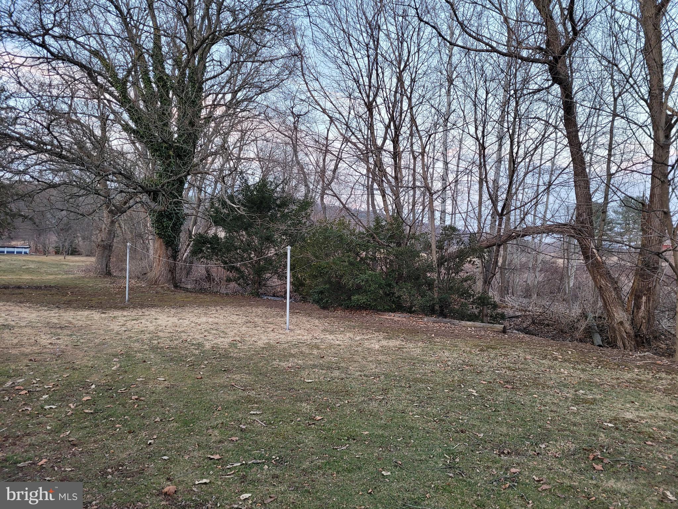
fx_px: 509
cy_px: 254
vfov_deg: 53.1
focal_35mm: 26
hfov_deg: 67.3
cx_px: 339
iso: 125
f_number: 1.8
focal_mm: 5.4
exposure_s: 1/120
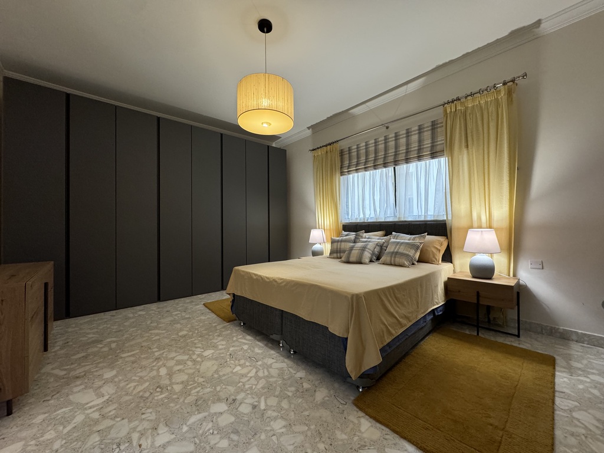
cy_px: 226
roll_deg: +0.2
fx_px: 244
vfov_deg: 85.7
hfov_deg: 102.1
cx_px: 302
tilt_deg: +2.0
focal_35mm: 14
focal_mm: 2.22
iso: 250
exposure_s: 1/50
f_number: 2.2
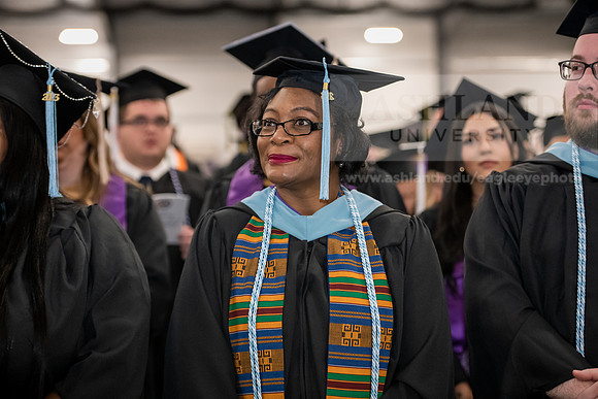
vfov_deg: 15.9
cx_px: 299
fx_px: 1429
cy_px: 200
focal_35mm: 86
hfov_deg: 23.6
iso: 3200
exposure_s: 1/200
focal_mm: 86
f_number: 3.2
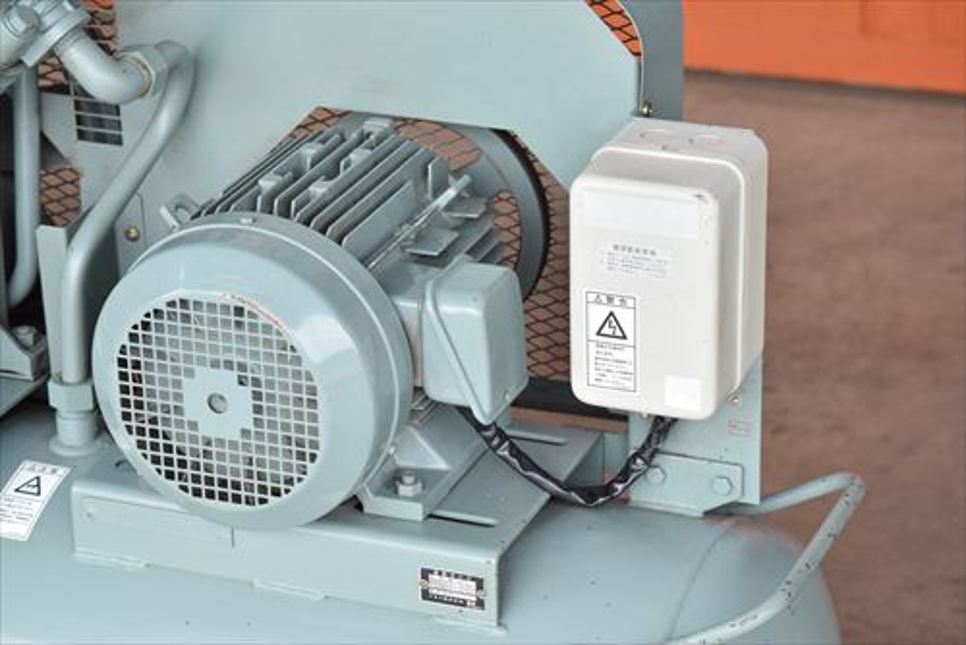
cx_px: 483
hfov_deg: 20.9
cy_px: 322
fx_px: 2618
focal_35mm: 98
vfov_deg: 14.1
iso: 1250
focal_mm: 65
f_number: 6.3
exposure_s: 1/500
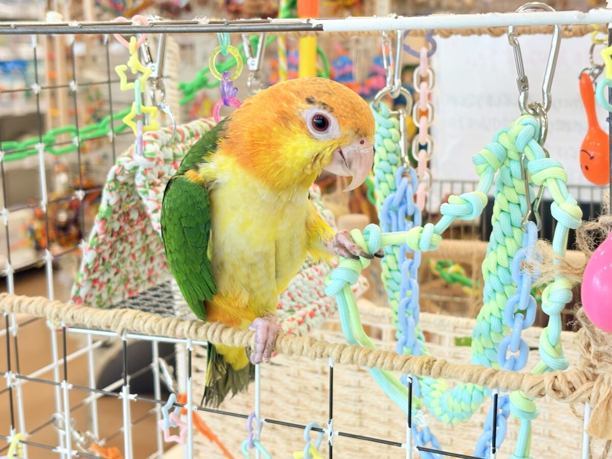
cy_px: 230
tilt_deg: -10.1
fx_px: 919
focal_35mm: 52
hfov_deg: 36.8
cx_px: 306
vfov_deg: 28.0
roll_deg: +0.7
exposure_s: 1/100
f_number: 1.6
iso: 64
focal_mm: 5.96
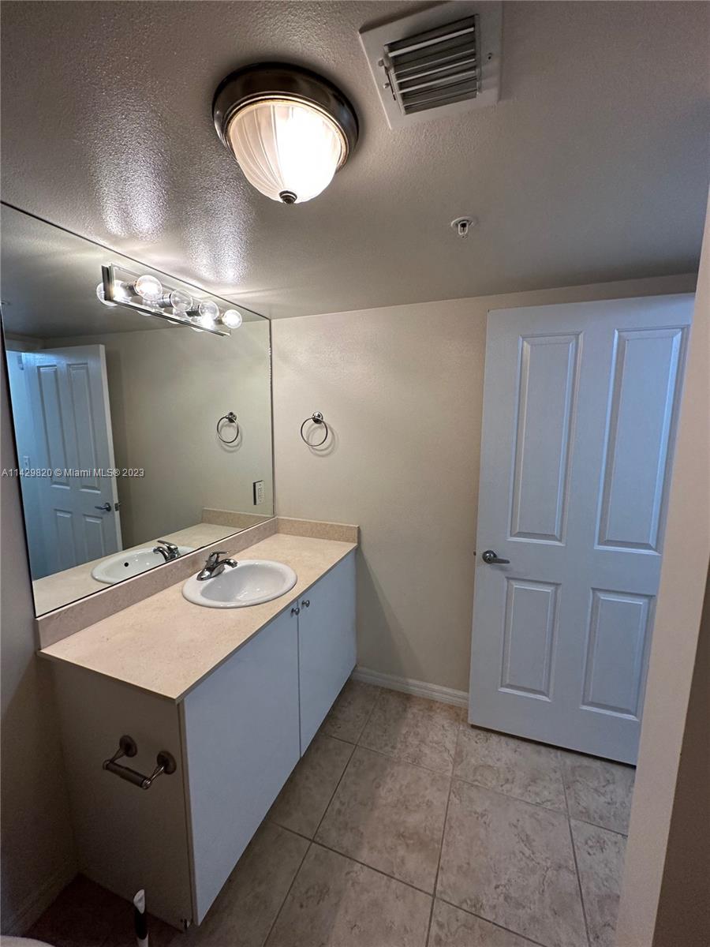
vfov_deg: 102.1
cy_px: 474
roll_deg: -0.5
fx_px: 383
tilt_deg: -8.3
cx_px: 355
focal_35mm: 14
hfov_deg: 85.7
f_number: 2.2
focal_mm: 2.22
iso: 160
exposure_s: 1/120
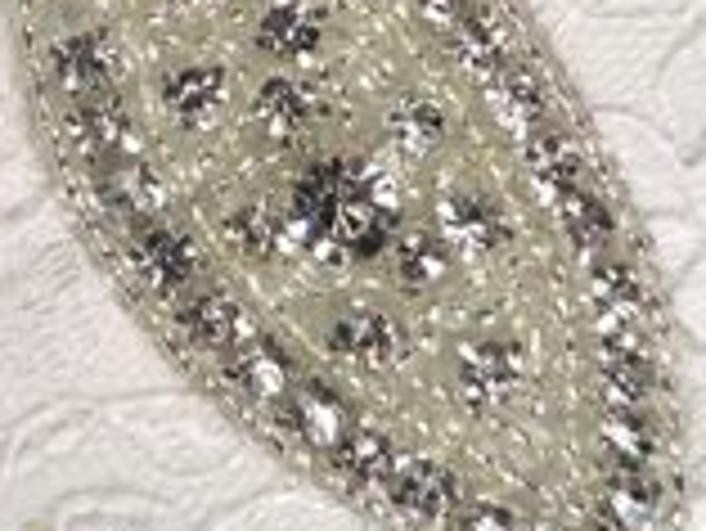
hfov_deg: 21.9
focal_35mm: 86
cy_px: -297
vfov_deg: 15.6
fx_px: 1755
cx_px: 7
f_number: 3.5
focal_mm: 4.9
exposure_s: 1/500
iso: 80
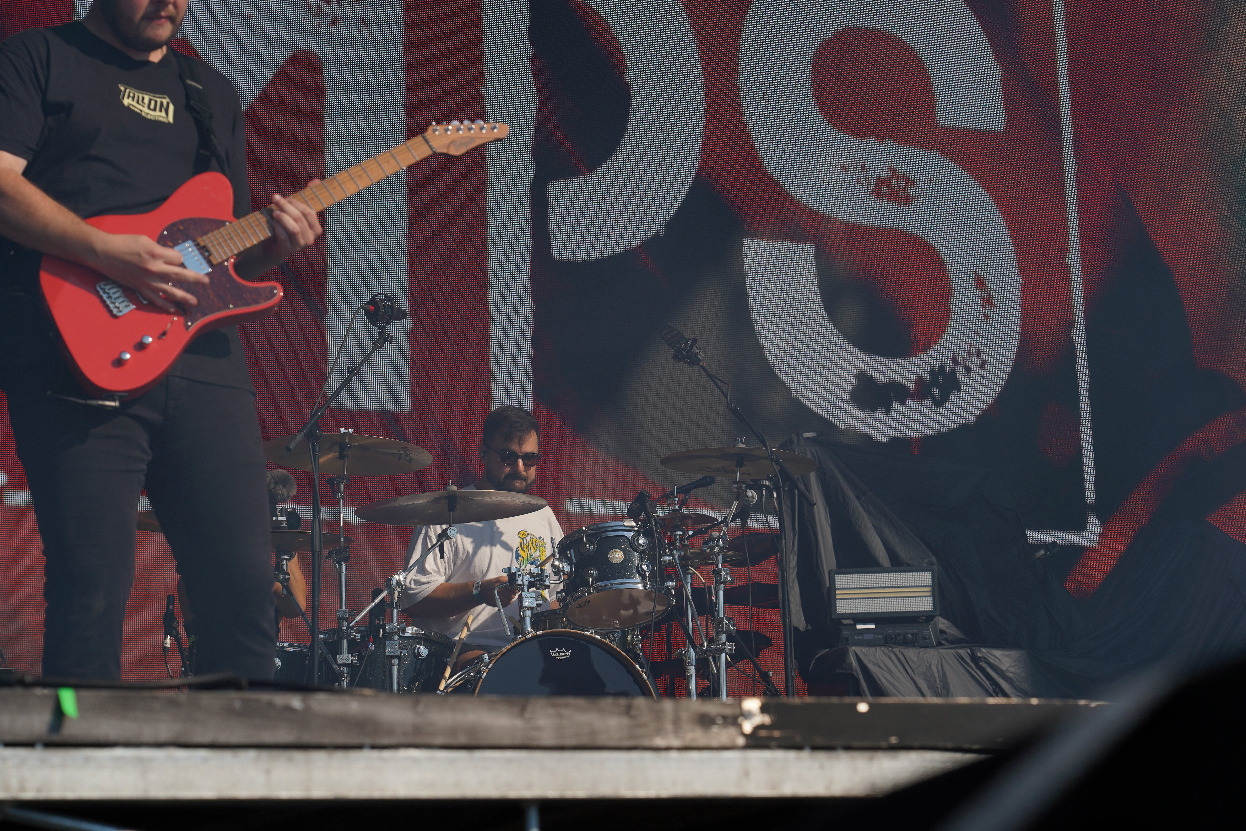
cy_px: 416
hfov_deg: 19.5
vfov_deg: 13.0
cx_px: 623
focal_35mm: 105
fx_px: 3634
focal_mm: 105
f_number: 8
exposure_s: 1/640
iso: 100
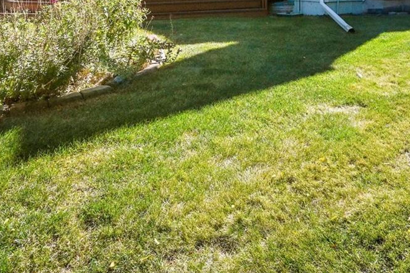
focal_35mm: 34
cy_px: -44
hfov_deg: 51.8
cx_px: 336
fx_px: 387
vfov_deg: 32.8
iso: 400
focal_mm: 14
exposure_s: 1/200
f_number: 10
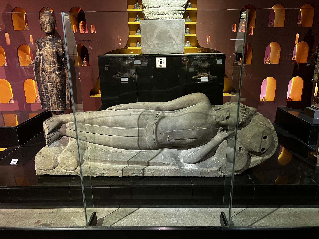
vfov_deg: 53.1
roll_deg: +0.9
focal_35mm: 26
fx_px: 240
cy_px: 120
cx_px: 160
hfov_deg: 67.3
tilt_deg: -16.6
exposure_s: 1/25
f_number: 1.5
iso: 500
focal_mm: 5.7
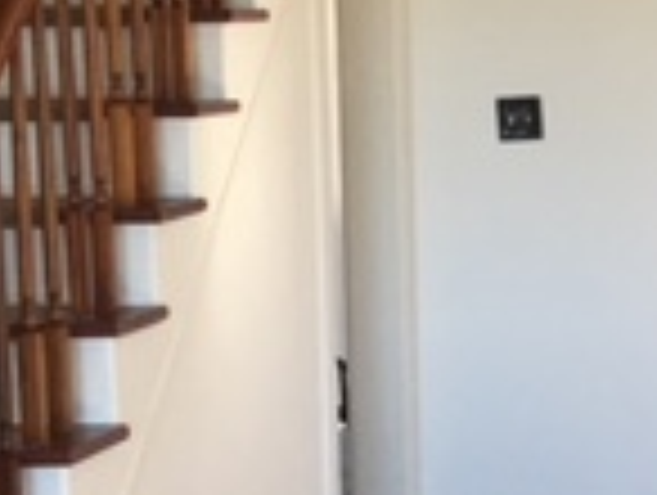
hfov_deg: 14.6
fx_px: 2414
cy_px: 274
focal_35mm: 127
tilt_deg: -6.9
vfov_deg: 11.7
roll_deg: +0.3
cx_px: 940
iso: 25
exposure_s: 1/30
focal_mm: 4.15
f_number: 2.2
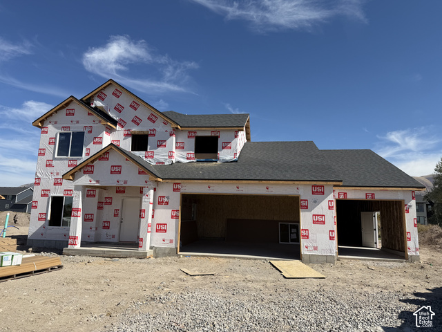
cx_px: 221
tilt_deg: +9.4
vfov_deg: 56.8
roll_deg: -1.9
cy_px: 166
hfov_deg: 71.6
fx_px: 306
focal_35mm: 24
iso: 80
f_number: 1.78
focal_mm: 6.76
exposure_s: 1/5714
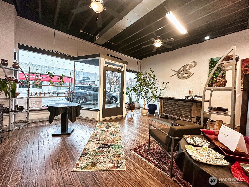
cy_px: 94
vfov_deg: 85.7
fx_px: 101
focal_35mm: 14
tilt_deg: -0.7
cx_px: 124
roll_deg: -2.0
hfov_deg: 102.1
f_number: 2.2
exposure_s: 1/60
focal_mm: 2.2
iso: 200
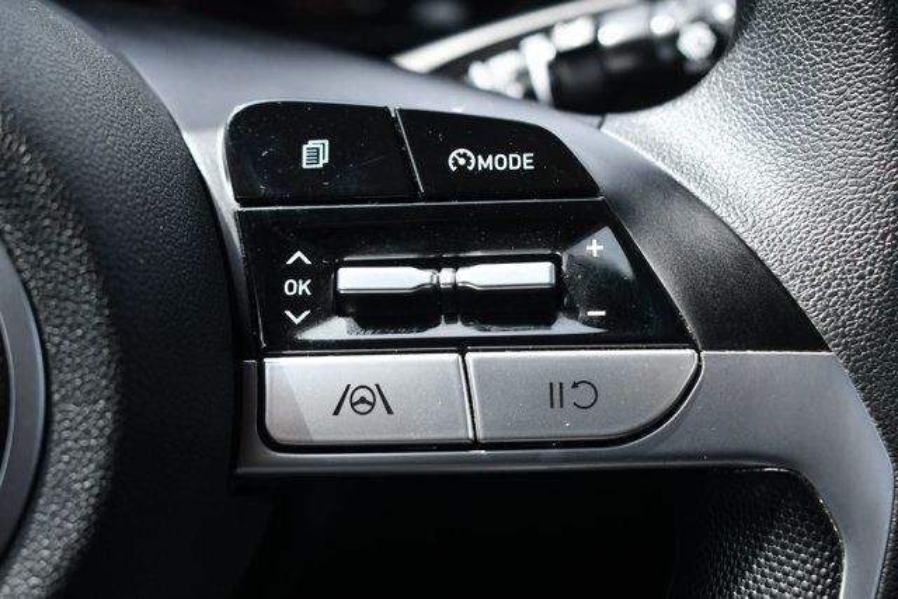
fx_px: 1297
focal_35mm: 52
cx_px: 449
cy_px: 300
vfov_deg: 26.0
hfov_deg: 38.2
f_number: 5.6
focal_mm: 35
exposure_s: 1/250
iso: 360
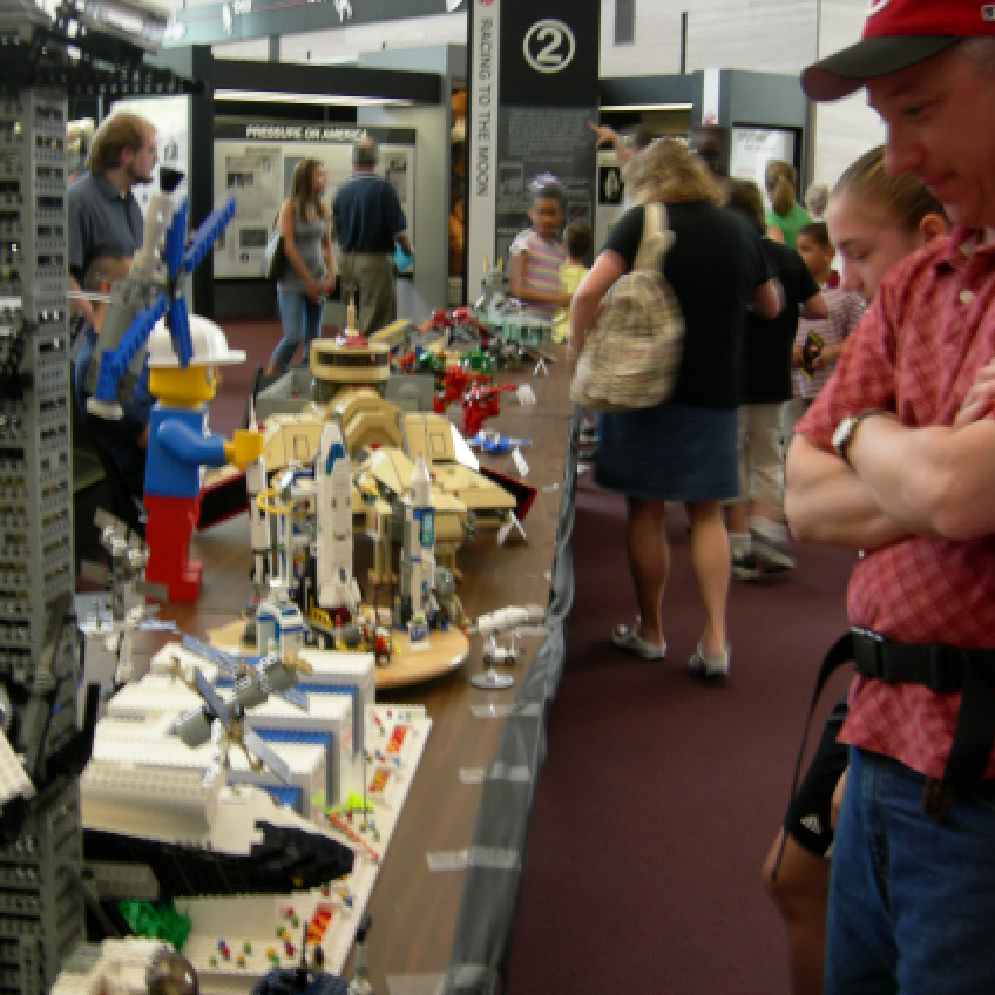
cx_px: 472
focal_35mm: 48
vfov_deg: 35.4
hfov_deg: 35.3
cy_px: 479
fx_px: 1561
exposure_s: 1/6.3
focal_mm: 7.5
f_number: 2.7
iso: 64
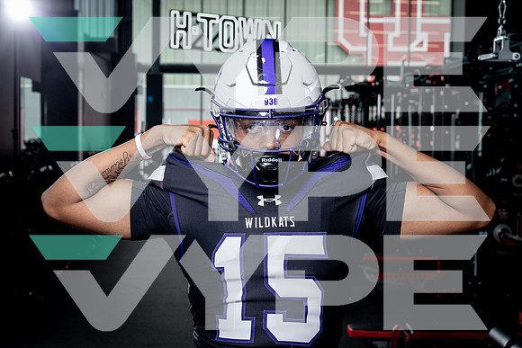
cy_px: 174
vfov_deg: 19.5
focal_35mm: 70
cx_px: 261
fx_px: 1015
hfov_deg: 28.8
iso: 640
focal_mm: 70
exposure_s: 1/250
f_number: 8
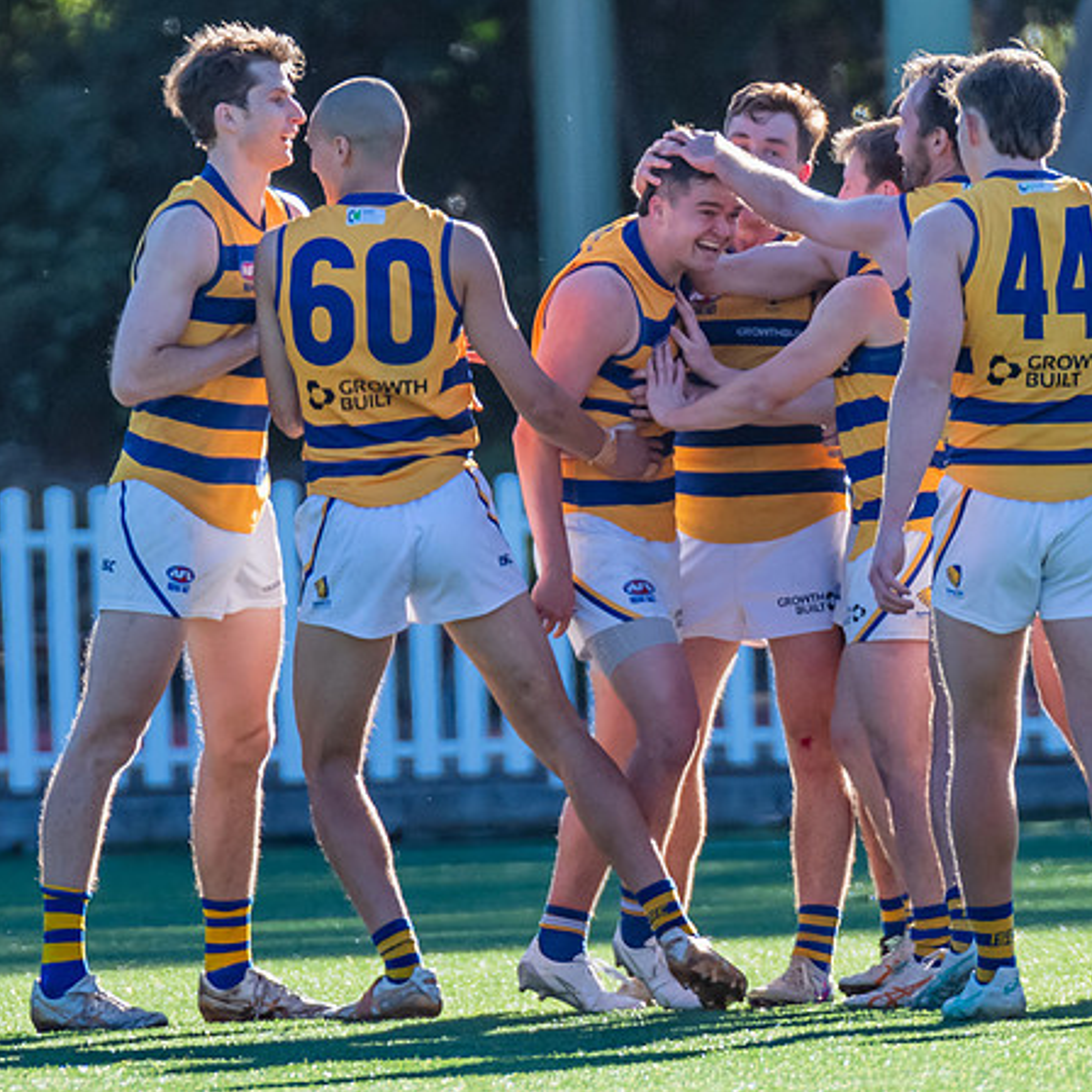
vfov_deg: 1.7
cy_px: 368
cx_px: 740
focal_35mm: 1049
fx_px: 37439
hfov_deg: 1.7
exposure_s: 1/1250
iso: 800
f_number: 5.6
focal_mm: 440
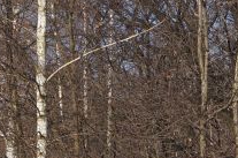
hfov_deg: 7.6
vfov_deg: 5.3
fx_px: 1711
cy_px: 142
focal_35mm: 259
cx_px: 484
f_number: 8
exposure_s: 1/200
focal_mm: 35
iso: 100
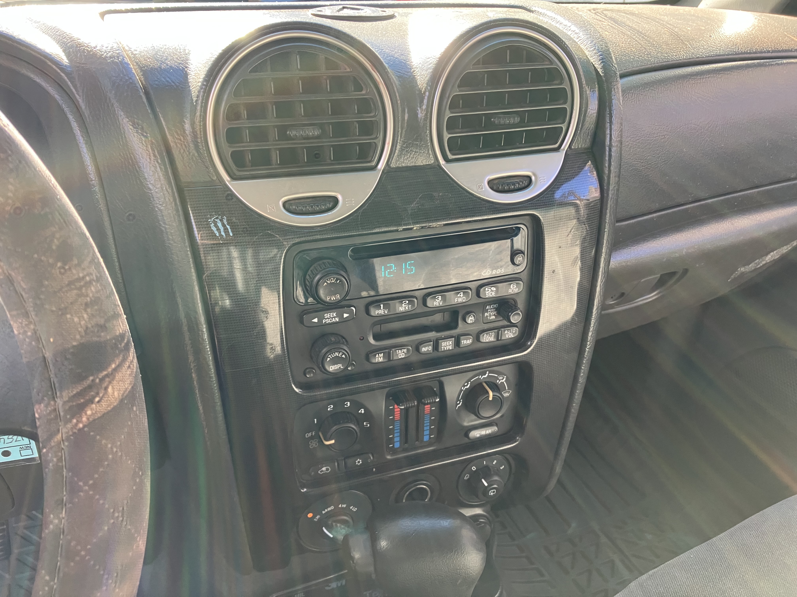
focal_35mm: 28
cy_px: 298
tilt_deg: -29.4
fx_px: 645
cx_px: 398
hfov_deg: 63.4
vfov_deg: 49.7
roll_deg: -2.2
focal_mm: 3.99
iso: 80
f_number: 1.8
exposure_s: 1/89
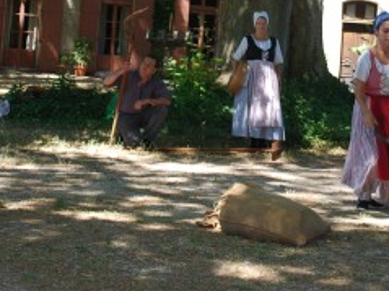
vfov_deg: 17.1
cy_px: 28
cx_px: 257
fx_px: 955
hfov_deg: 22.9
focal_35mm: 85
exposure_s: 1/160
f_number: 4
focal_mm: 22
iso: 100
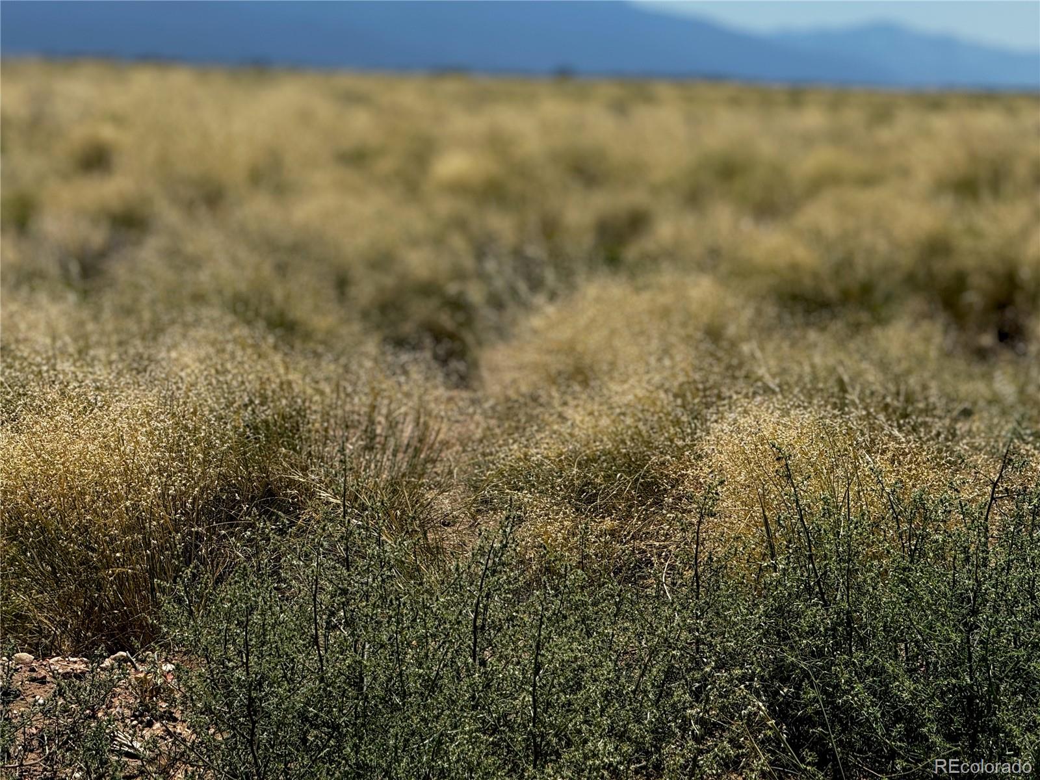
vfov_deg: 12.3
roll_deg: -2.0
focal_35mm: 120
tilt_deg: -5.0
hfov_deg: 16.4
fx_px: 3605
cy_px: 390
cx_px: 520
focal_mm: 15.66
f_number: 2.8
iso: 50
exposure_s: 1/1818
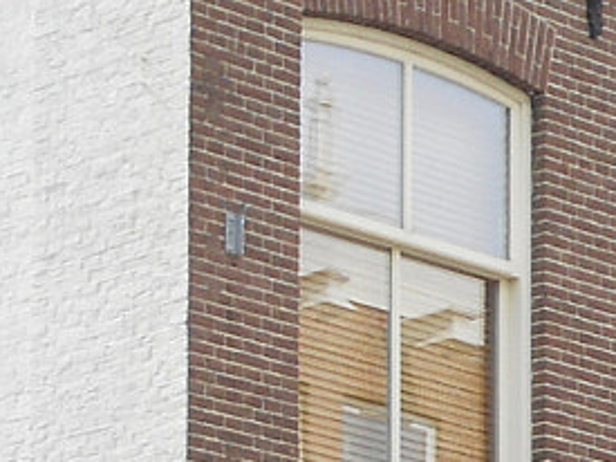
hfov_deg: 7.4
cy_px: 982
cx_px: 349
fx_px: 4767
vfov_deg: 5.4
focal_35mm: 268
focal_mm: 8.2
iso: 80
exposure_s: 1/250
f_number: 4.3
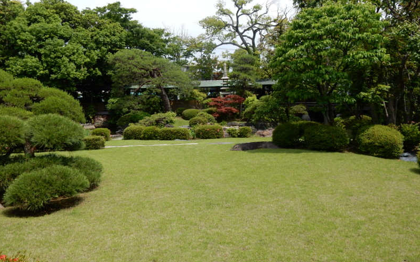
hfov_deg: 59.6
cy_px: 107
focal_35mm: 32
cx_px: 209
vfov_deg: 39.3
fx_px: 366
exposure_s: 1/1000
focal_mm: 5.4
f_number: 4
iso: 125
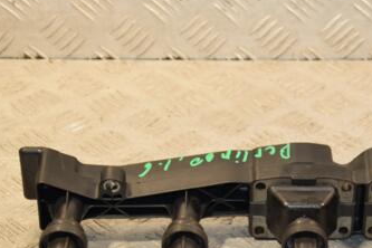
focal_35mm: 135
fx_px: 1395
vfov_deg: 10.1
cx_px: 293
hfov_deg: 15.1
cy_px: 207
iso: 800
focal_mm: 50
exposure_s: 1/200
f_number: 5.6
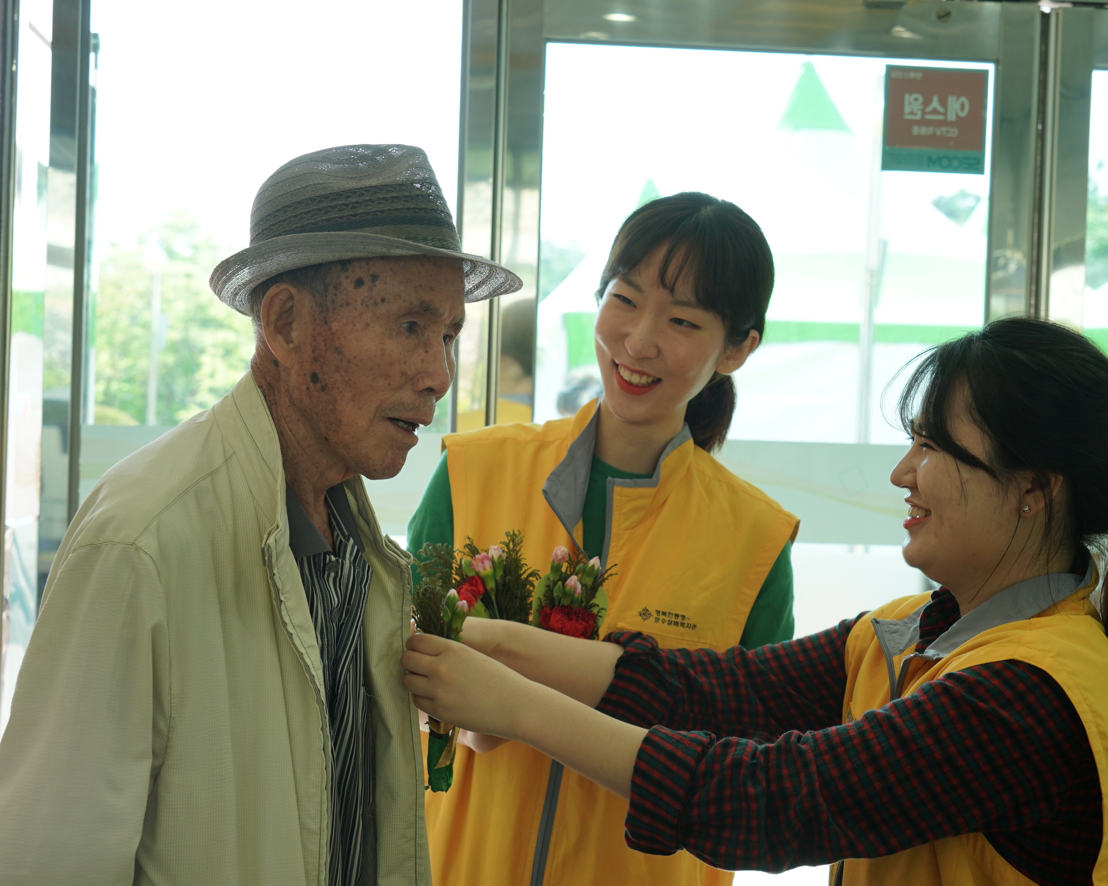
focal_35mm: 57
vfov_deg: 26.7
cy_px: 439
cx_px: 580
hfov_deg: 33.0
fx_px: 1869
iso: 250
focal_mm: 50
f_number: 6.3
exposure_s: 1/60
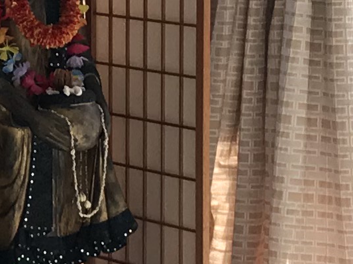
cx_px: -139
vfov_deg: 7.0
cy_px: 58
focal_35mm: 212
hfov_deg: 9.1
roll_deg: +0.8
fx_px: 2160
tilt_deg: -7.3
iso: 25
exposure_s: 1/40
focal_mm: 3.99
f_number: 1.8
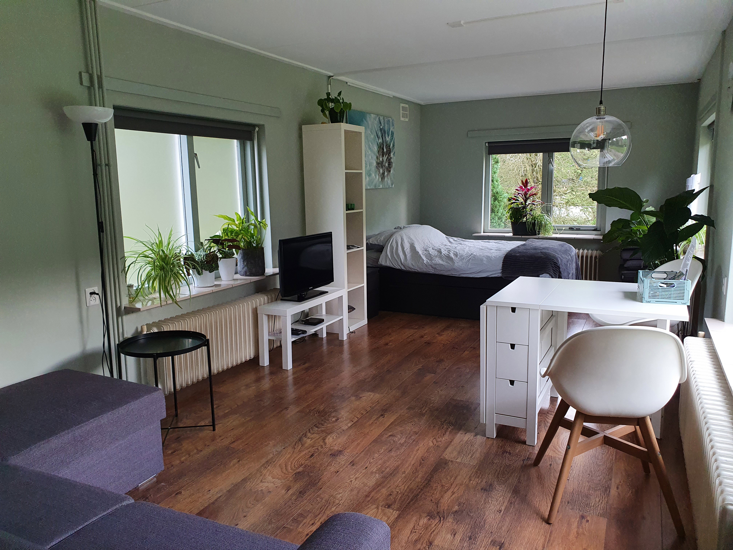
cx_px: 366
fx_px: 551
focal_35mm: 26
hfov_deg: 67.3
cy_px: 275
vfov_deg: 53.1
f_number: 2.4
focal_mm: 4.32
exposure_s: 1/120
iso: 160
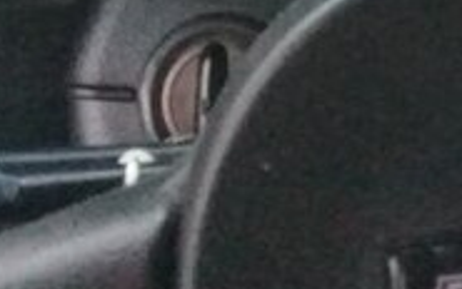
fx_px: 1474
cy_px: -273
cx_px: 410
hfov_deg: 17.6
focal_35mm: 117
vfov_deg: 10.4
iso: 640
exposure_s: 1/17
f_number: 2.2
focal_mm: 3.3
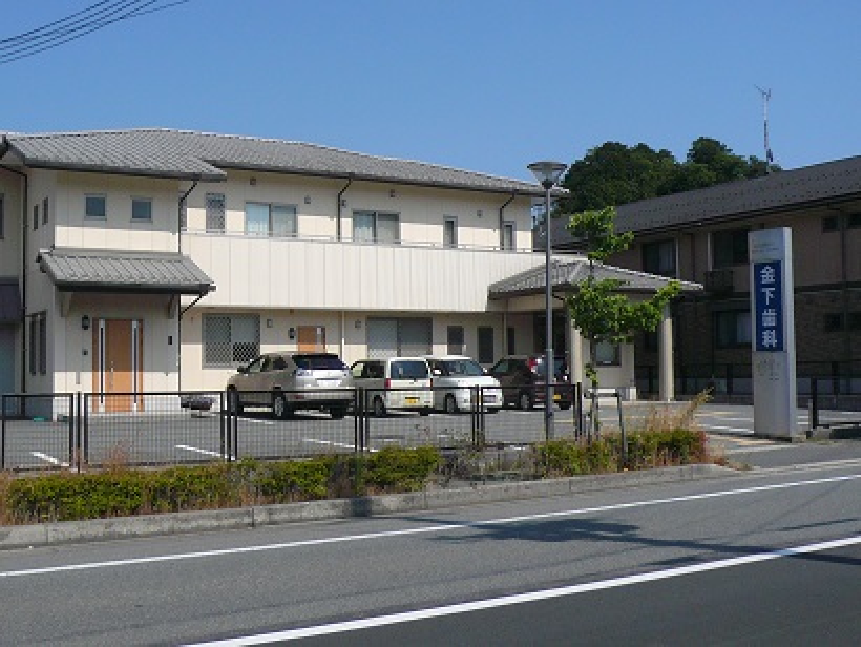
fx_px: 1020
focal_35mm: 41
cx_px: 430
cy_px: 324
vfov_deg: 35.2
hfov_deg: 45.7
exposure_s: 1/320
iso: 100
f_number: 8
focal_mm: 4.6
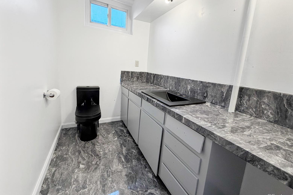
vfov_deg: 77.1
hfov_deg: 100.4
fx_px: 122
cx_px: 147
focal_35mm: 15
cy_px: 87
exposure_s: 1/120
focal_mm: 2.22
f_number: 2.2
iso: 160
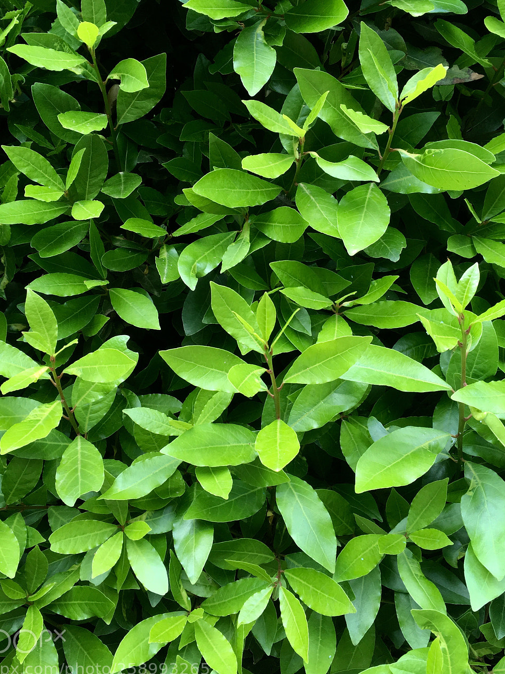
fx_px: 700
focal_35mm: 36
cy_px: 292
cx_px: 250
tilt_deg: -1.1
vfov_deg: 51.2
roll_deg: +1.6
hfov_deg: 39.7
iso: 40
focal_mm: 4.15
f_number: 2.2
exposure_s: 1/100
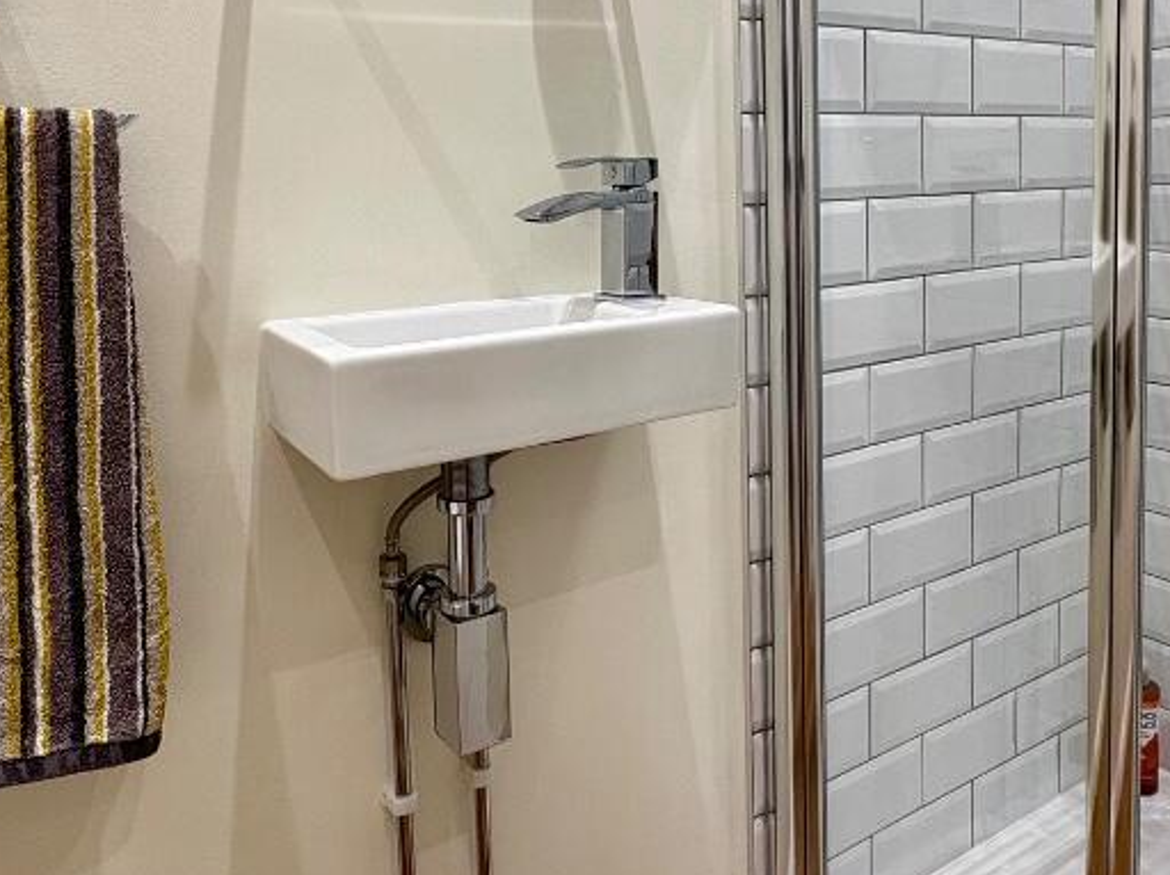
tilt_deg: -3.1
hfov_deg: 63.4
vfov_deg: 47.6
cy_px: 206
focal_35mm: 28
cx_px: 548
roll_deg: +3.0
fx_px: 945
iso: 125
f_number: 2.2
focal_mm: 2.22
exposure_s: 1/100
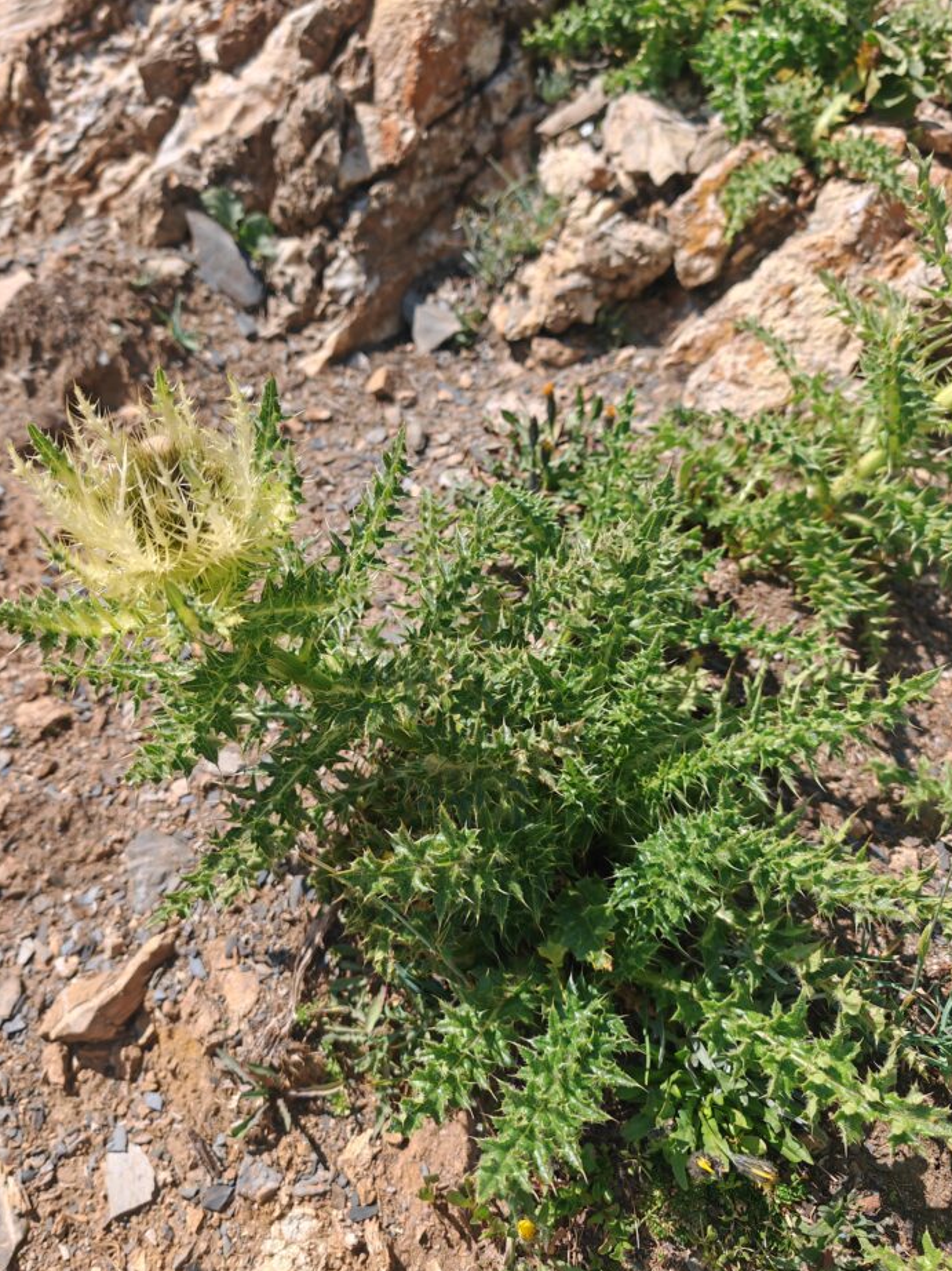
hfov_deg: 46.7
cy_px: 615
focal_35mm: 30
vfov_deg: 60.0
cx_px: 438
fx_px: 1101
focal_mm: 7.62
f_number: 1.6
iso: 50
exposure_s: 1/2200
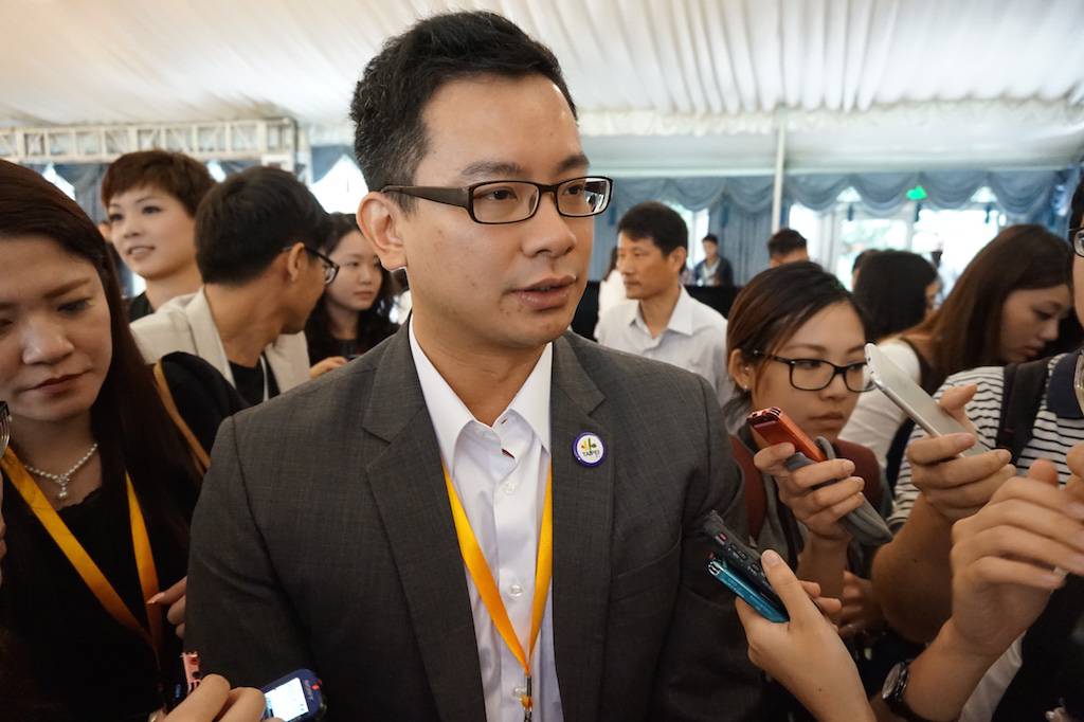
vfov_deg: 53.1
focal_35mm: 24
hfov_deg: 73.8
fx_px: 722
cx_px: 542
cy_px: 361
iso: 3200
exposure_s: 1/60
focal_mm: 16
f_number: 3.5
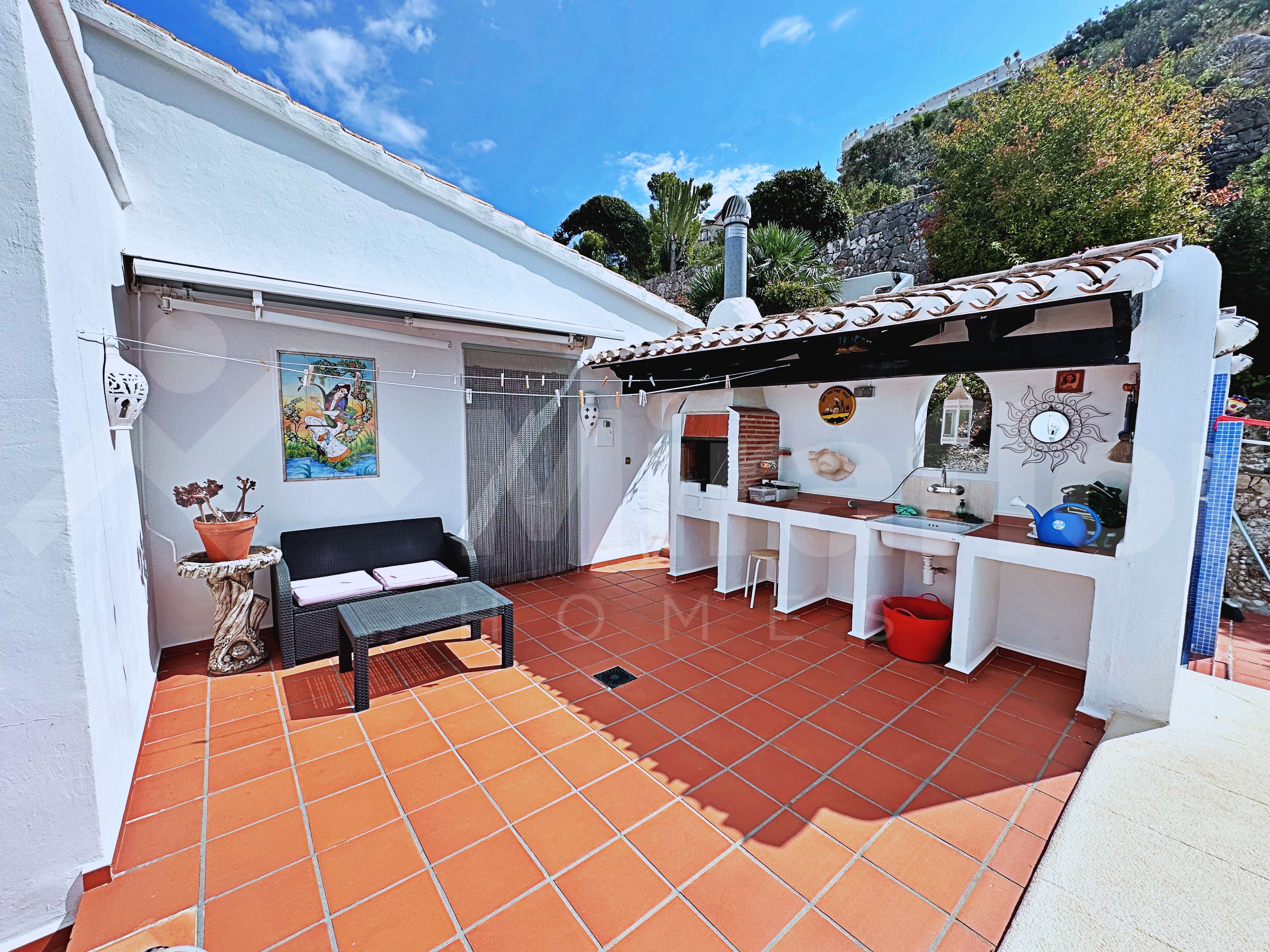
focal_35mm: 14
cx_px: 635
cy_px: 476
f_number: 2.2
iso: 50
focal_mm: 2.22
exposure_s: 1/2451
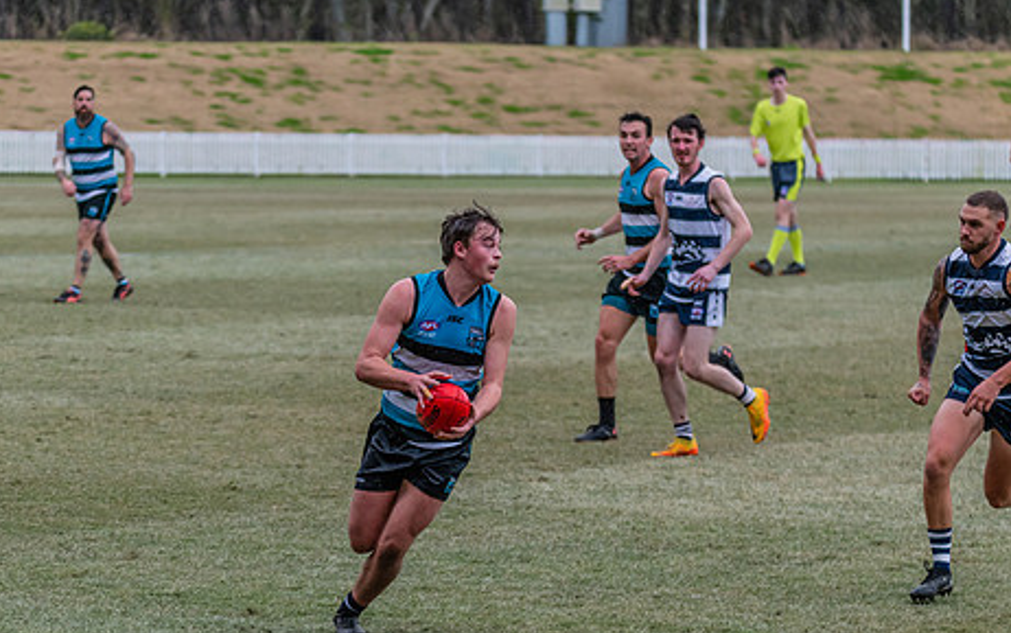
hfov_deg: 10.6
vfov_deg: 6.6
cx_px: 476
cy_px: 384
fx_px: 5457
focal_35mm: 198
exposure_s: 1/1600
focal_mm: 150
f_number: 5
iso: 1100
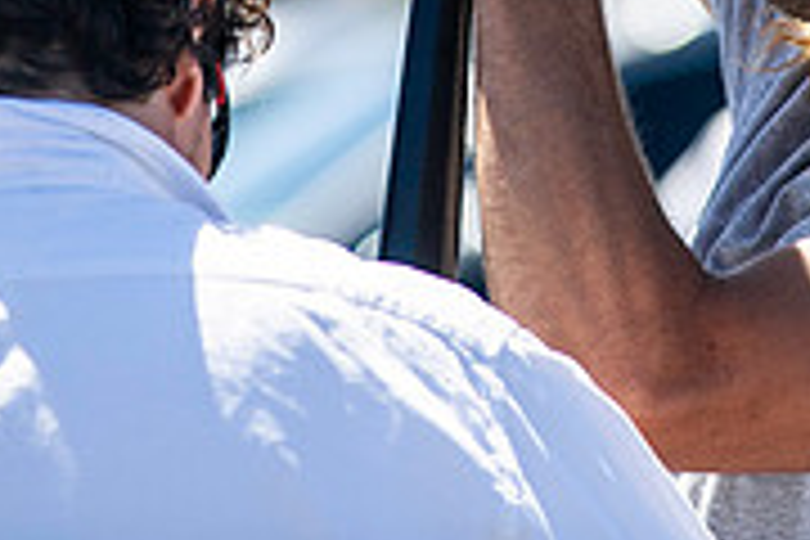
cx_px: 464
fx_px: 14511
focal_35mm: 645
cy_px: -306
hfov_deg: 3.2
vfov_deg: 2.1
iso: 320
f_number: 4
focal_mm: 200
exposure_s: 1/2000
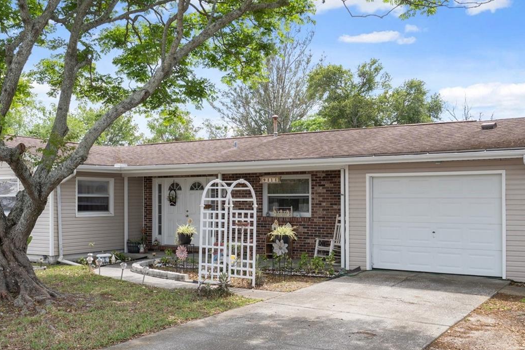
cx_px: 213
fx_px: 583
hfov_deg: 48.2
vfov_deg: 33.3
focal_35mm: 40
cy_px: 201
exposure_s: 1/60
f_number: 9
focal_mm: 26
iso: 320
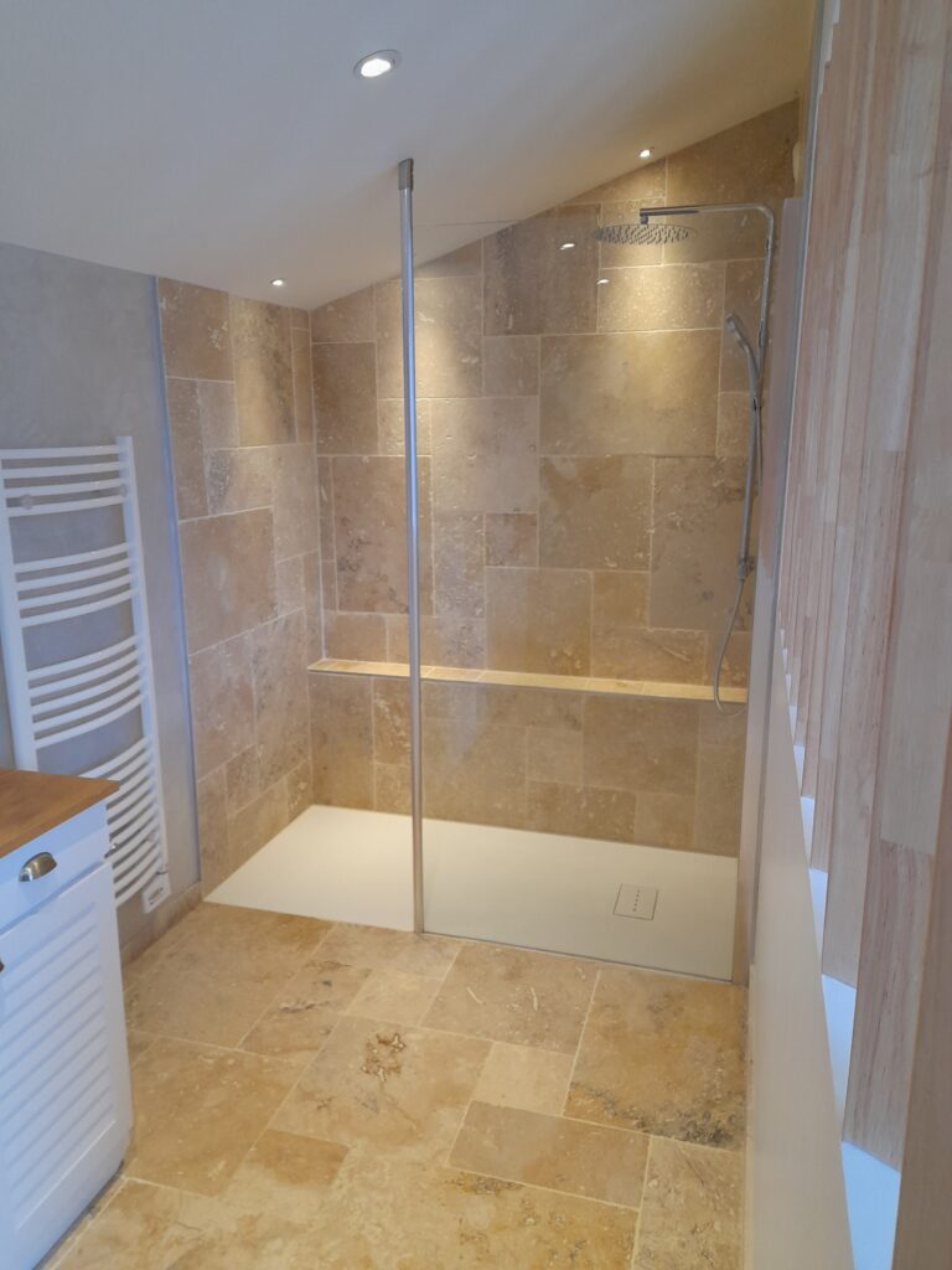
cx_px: 476
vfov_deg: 69.4
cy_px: 635
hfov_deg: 54.9
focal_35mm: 25
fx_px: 917
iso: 200
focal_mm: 4.6
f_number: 2
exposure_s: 1/60
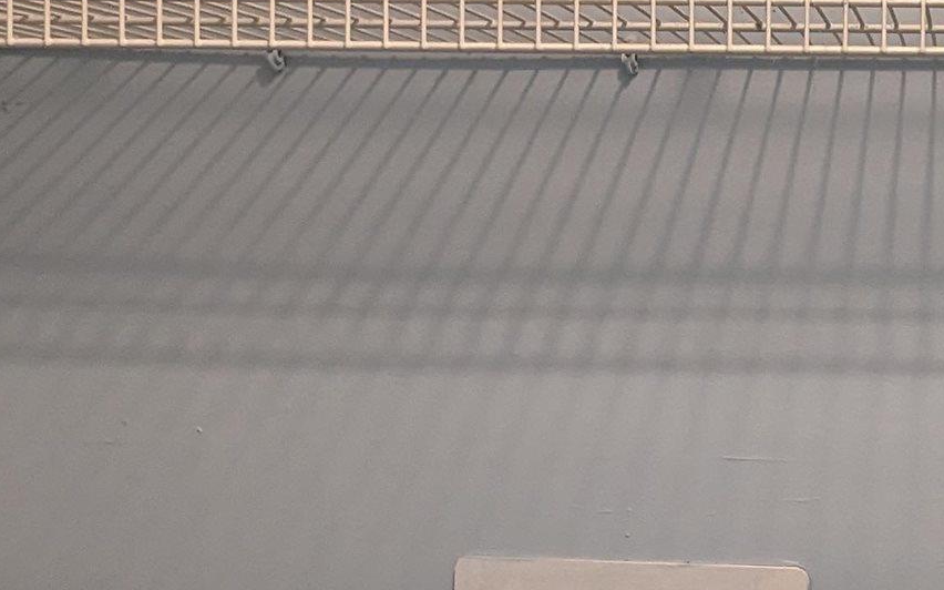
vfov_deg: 21.3
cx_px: 941
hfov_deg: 31.1
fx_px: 1569
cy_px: 253
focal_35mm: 61
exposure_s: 1/30
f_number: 2.2
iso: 332
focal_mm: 2.35
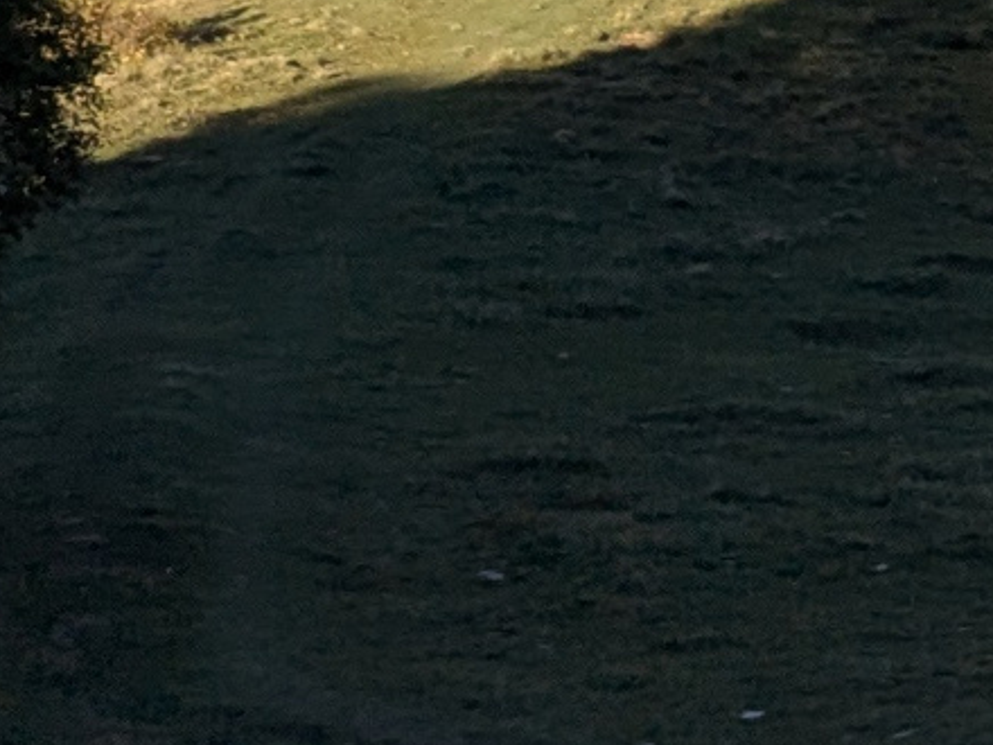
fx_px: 4504
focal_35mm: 157
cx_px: 2747
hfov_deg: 10.1
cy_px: -684
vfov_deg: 9.0
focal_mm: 4.38
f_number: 1.73
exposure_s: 1/4673
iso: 64
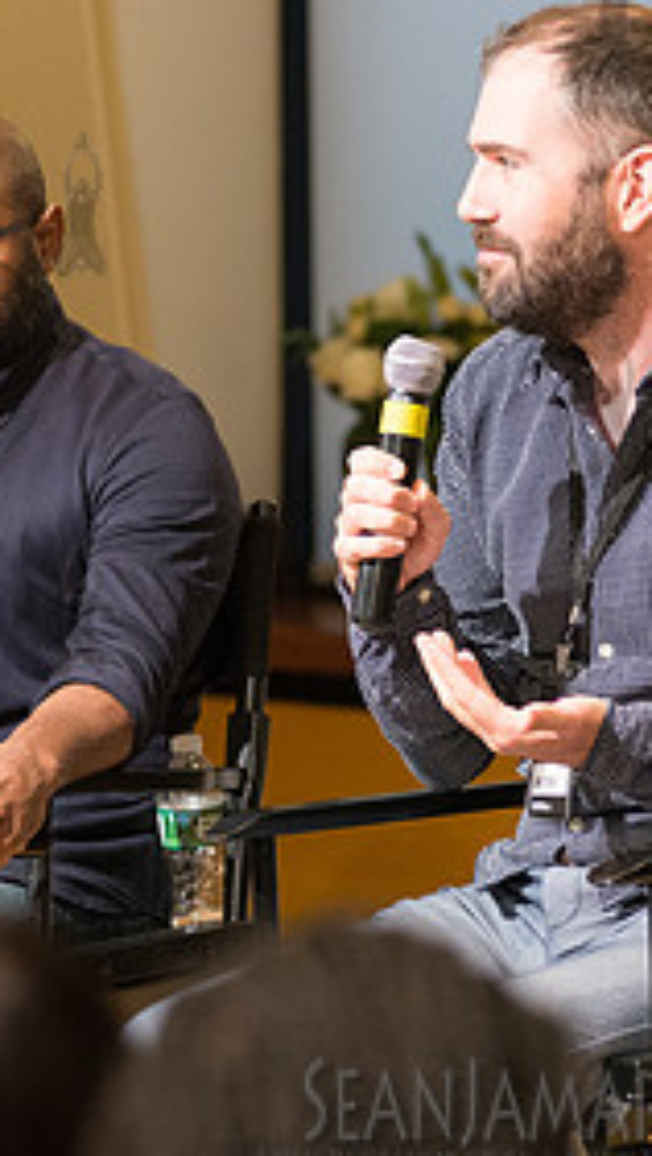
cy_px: 403
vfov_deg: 8.3
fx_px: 7972
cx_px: 611
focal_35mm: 260
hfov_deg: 4.7
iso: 3200
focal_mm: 120
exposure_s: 1/250
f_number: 4
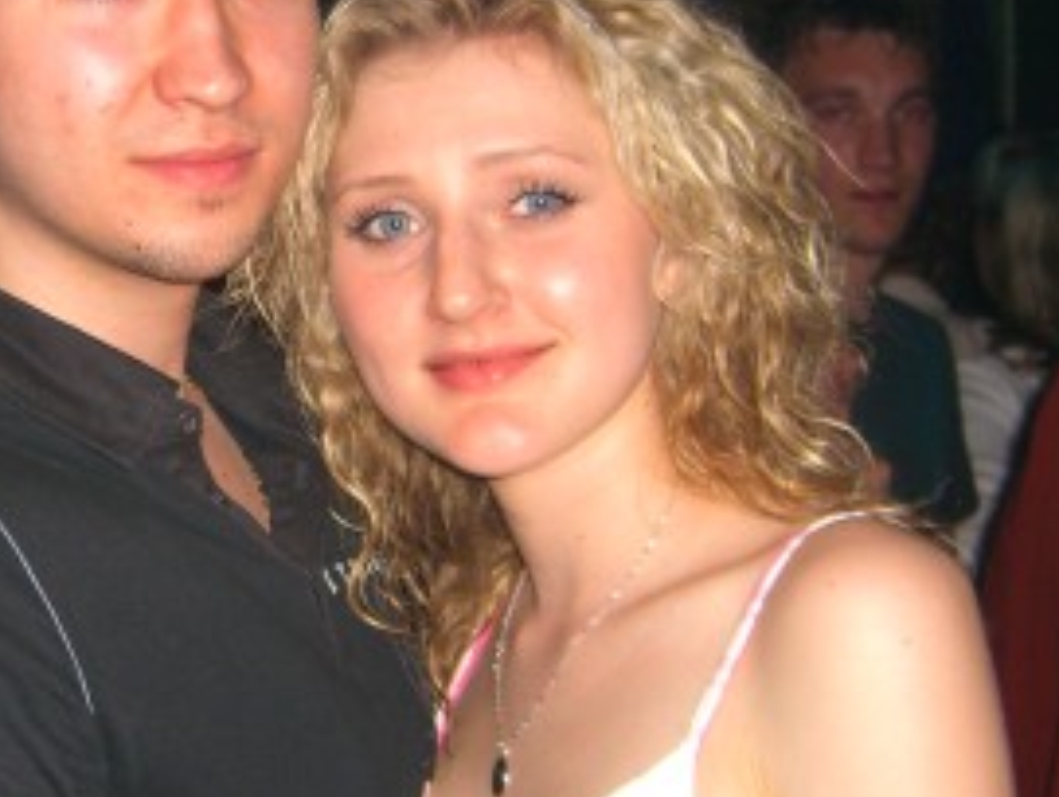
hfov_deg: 22.9
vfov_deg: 17.6
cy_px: 414
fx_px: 2573
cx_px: 195
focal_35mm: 84
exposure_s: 1/60
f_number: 2.8
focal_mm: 7.9
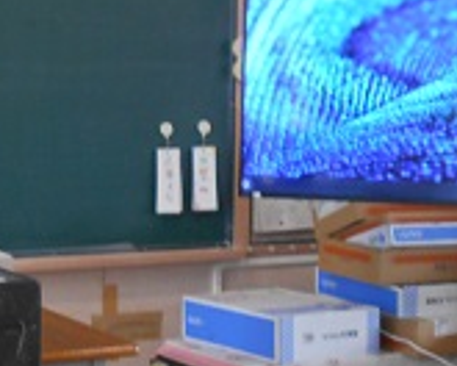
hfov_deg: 15.8
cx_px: -3
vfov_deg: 13.0
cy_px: 193
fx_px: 1610
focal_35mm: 119
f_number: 3.9
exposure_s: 1/30
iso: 220
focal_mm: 6.7
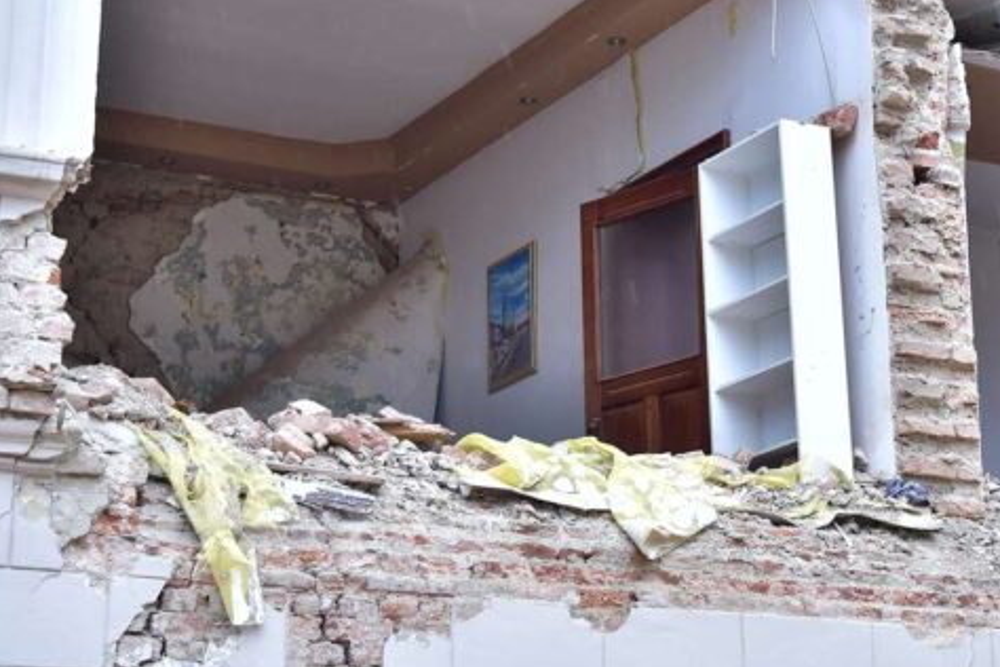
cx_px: 785
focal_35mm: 76
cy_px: 186
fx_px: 2111
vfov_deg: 17.9
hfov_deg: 26.2
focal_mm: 32
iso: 320
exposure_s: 1/250
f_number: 4.5
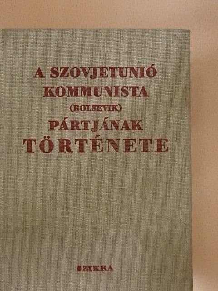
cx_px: 109
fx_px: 336
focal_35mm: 40
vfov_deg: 46.8
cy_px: 146
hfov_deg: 36.0
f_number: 3.8
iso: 1600
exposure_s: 1/80
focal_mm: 7.2
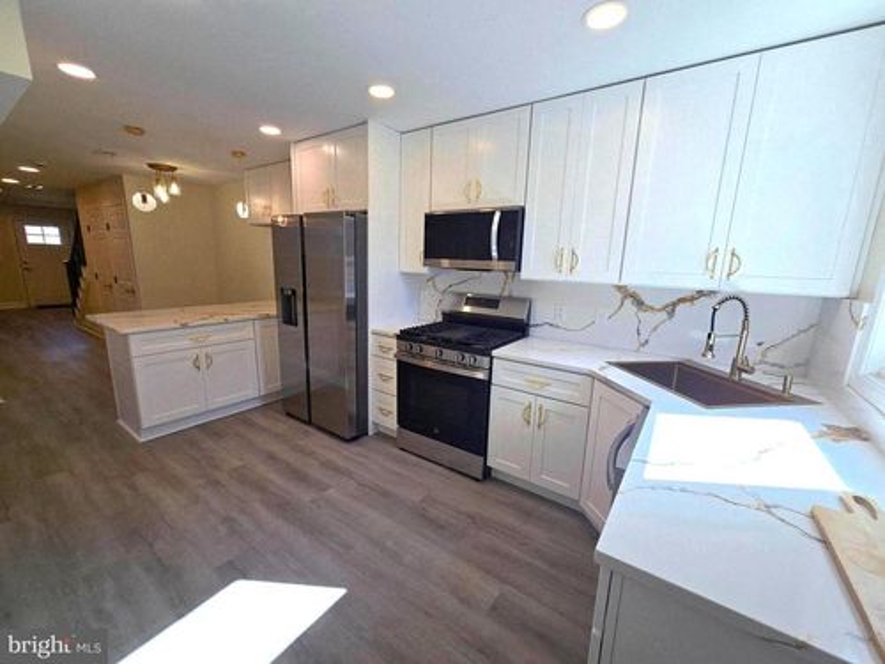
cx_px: 442
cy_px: 332
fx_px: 332
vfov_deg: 89.9
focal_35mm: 13
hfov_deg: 106.2
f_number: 2.2
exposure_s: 1/310
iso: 50
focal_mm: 2.2
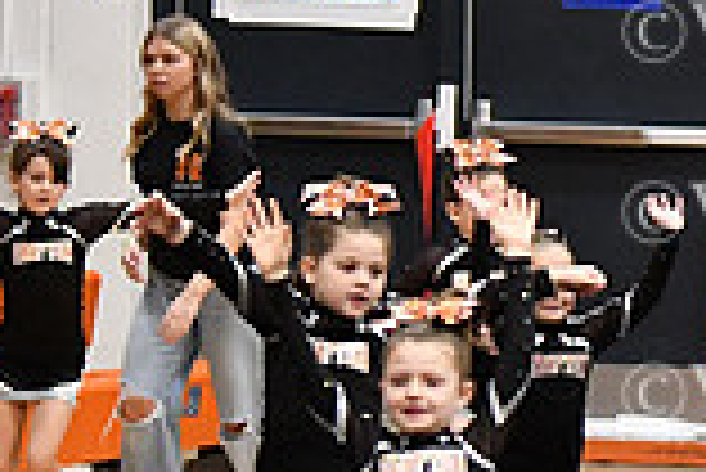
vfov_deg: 3.0
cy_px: 303
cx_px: 1273
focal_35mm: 455
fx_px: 8931
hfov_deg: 4.5
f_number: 2.8
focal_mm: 82
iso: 5000
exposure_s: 1/800
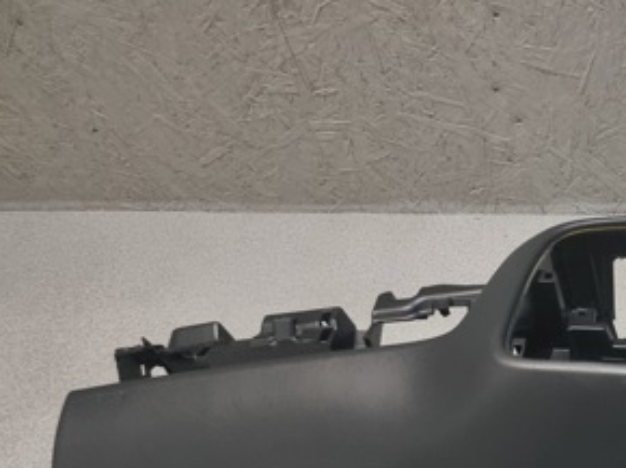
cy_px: 476
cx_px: 676
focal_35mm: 53
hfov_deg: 32.2
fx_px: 958
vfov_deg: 26.0
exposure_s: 1/40
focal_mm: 6.7
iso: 640
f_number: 1.8
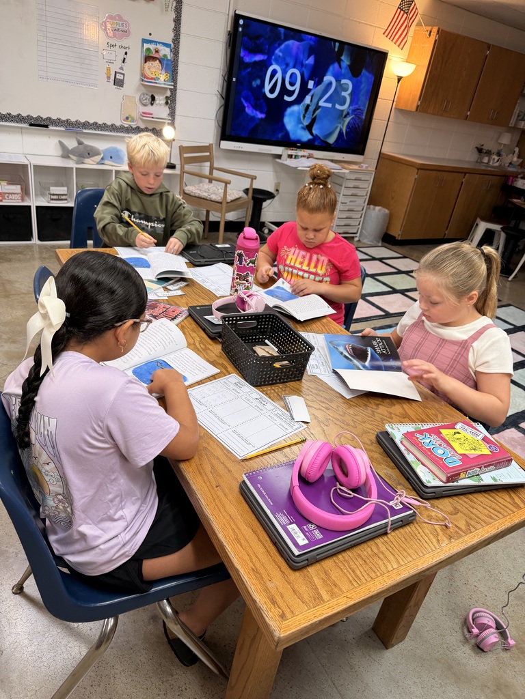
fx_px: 485
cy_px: 350
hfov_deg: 56.8
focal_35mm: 24
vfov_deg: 71.6
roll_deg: -11.3
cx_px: 262
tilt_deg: -29.2
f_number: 1.78
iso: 125
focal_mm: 6.76
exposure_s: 1/60
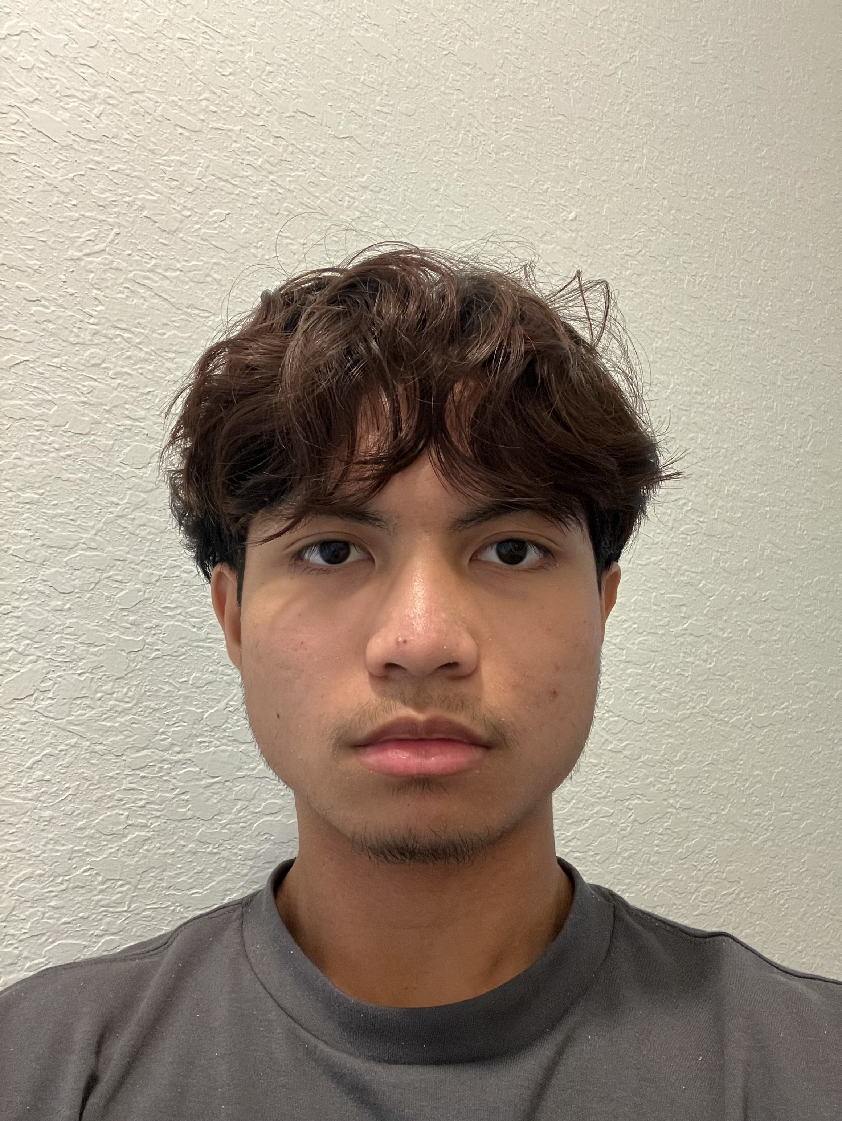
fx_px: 1037
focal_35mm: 32
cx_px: 421
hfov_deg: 44.2
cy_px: 560
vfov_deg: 56.8
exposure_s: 1/40
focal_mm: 2.87
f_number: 2.2
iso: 250
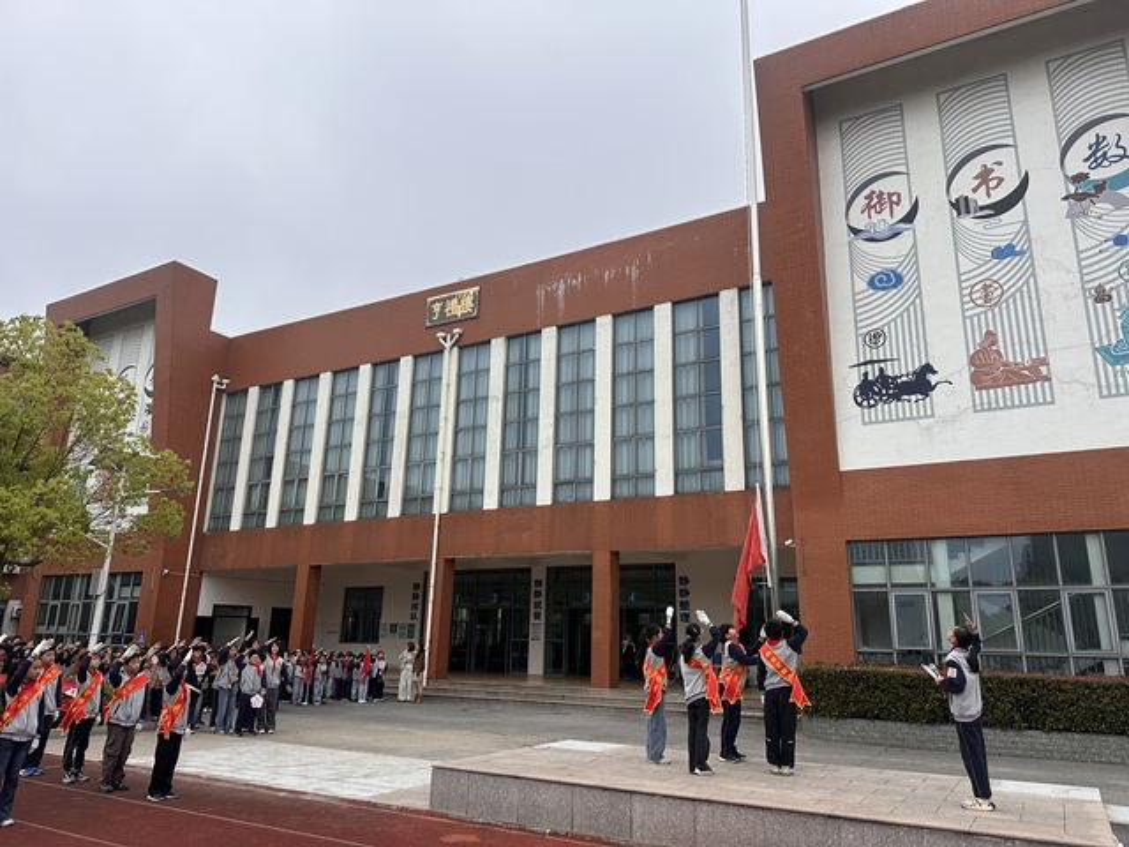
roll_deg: -1.4
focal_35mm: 24
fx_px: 783
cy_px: 424
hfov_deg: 71.6
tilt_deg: +15.6
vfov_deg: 56.8
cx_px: 564
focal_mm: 6.86
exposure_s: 1/2469
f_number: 1.78
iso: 80
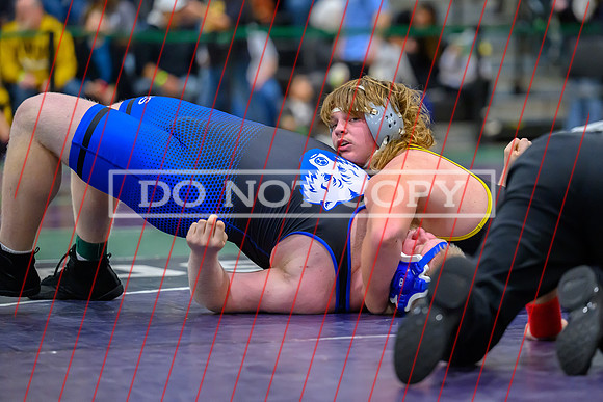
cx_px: 349
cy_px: 172
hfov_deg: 10.3
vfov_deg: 6.9
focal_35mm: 200
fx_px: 3352
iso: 6400
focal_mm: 165
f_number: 2.8
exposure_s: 1/640
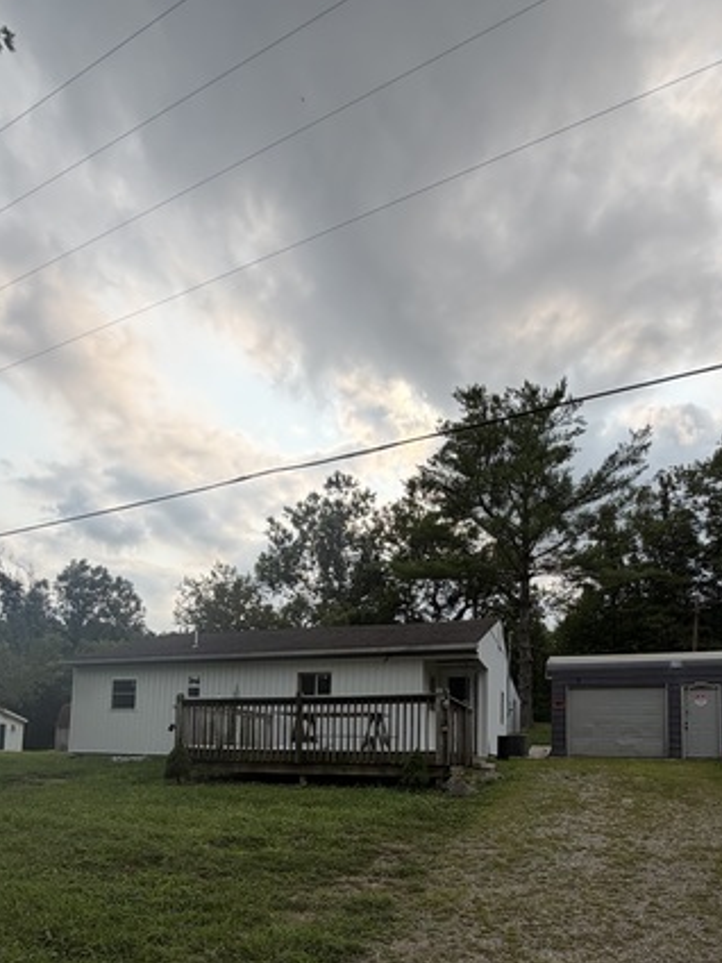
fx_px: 612
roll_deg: -2.2
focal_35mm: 22
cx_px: 375
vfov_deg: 71.2
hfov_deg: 61.1
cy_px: 721
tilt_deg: +4.3
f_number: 2.2
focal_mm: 2.22
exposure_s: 1/1017
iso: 25
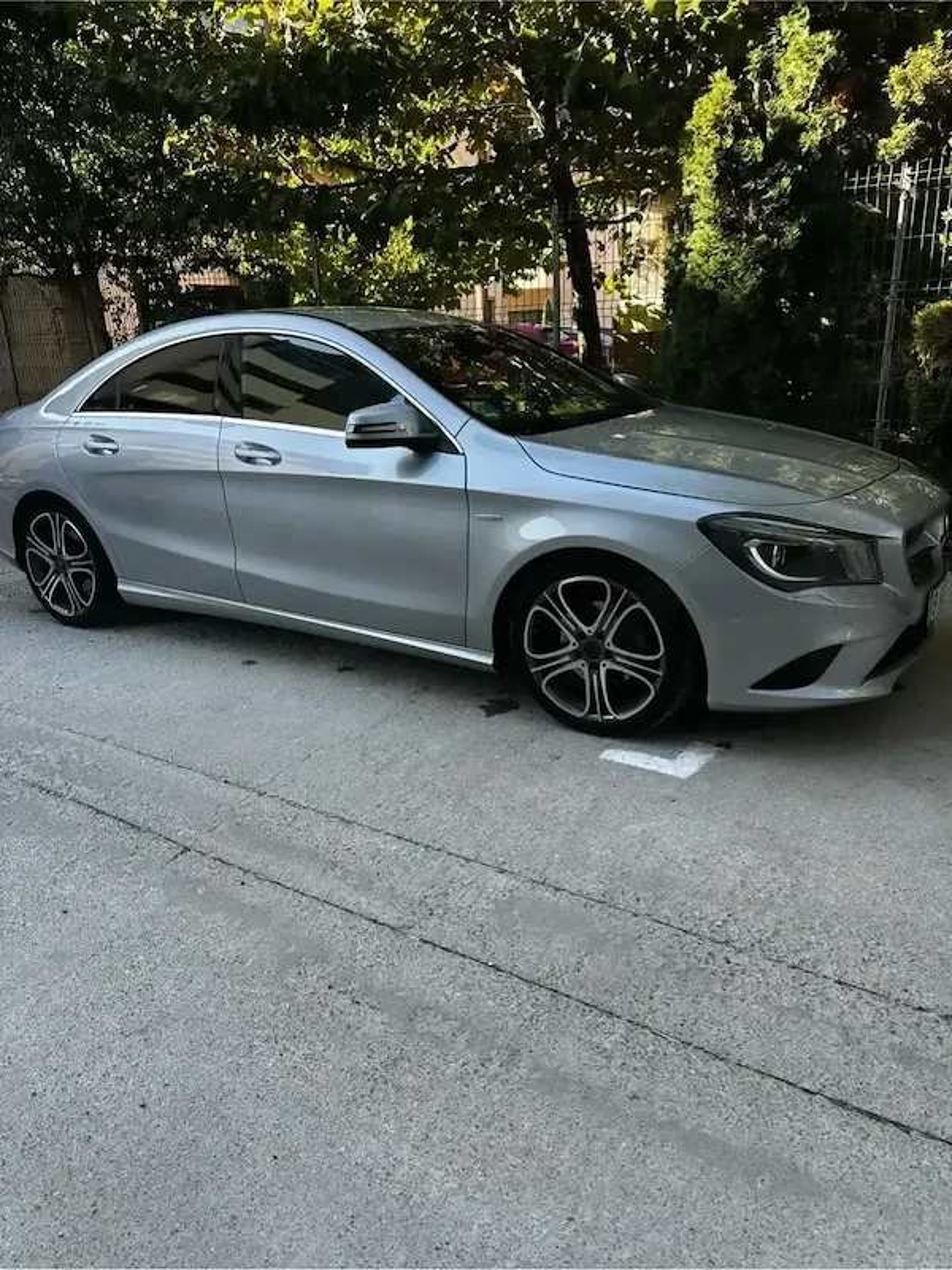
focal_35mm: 24
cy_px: 635
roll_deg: +1.6
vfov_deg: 71.6
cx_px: 476
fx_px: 880
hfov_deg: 56.8
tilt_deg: -18.6
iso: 80
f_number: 1.78
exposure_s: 1/424
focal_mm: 6.86
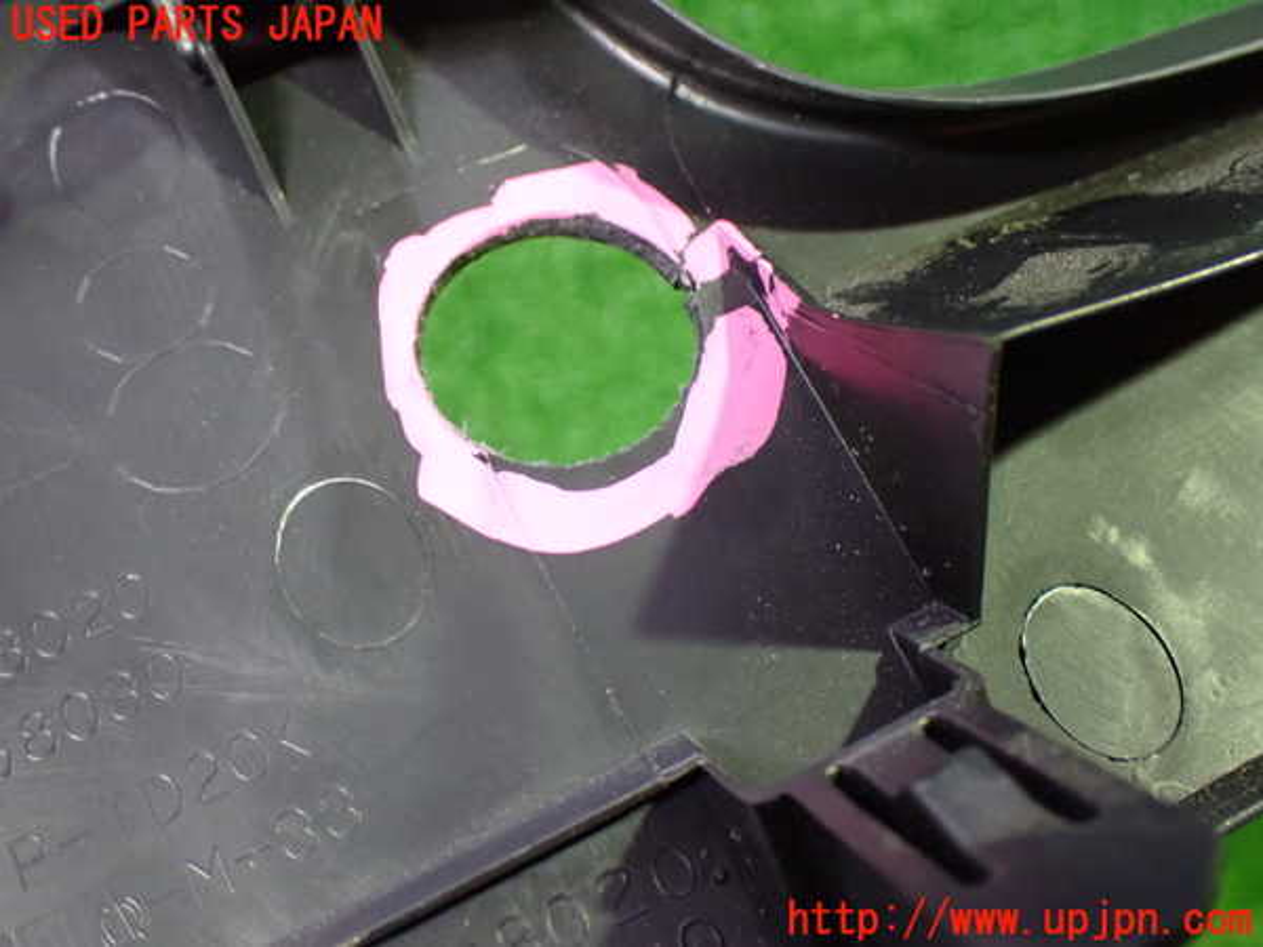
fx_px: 1496
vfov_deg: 35.1
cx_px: 632
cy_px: 474
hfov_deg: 45.8
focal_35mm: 41
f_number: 2.8
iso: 1250
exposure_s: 1/40
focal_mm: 7.31
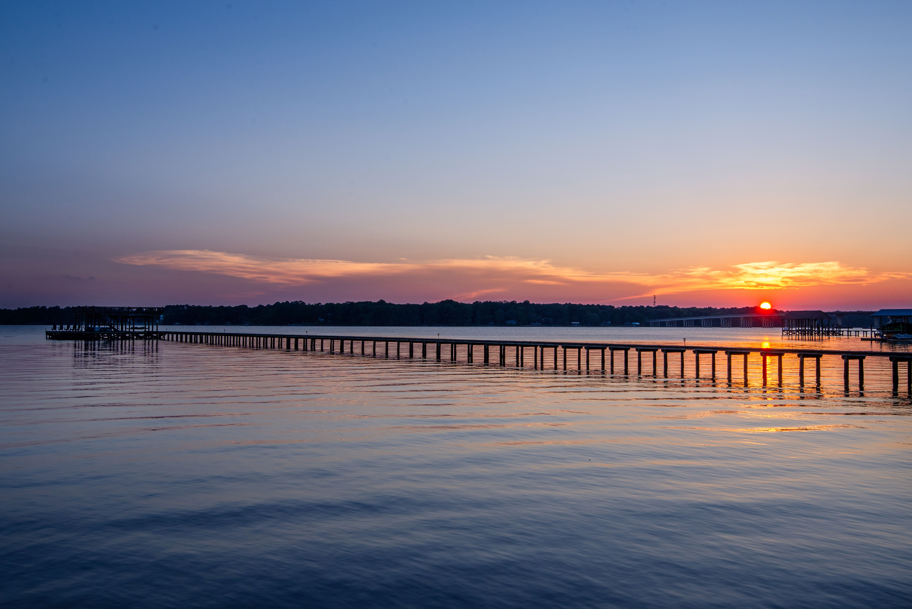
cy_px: 304
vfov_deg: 37.9
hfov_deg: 54.4
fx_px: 887
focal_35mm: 35
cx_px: 456
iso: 320
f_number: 11
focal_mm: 35
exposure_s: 1/125
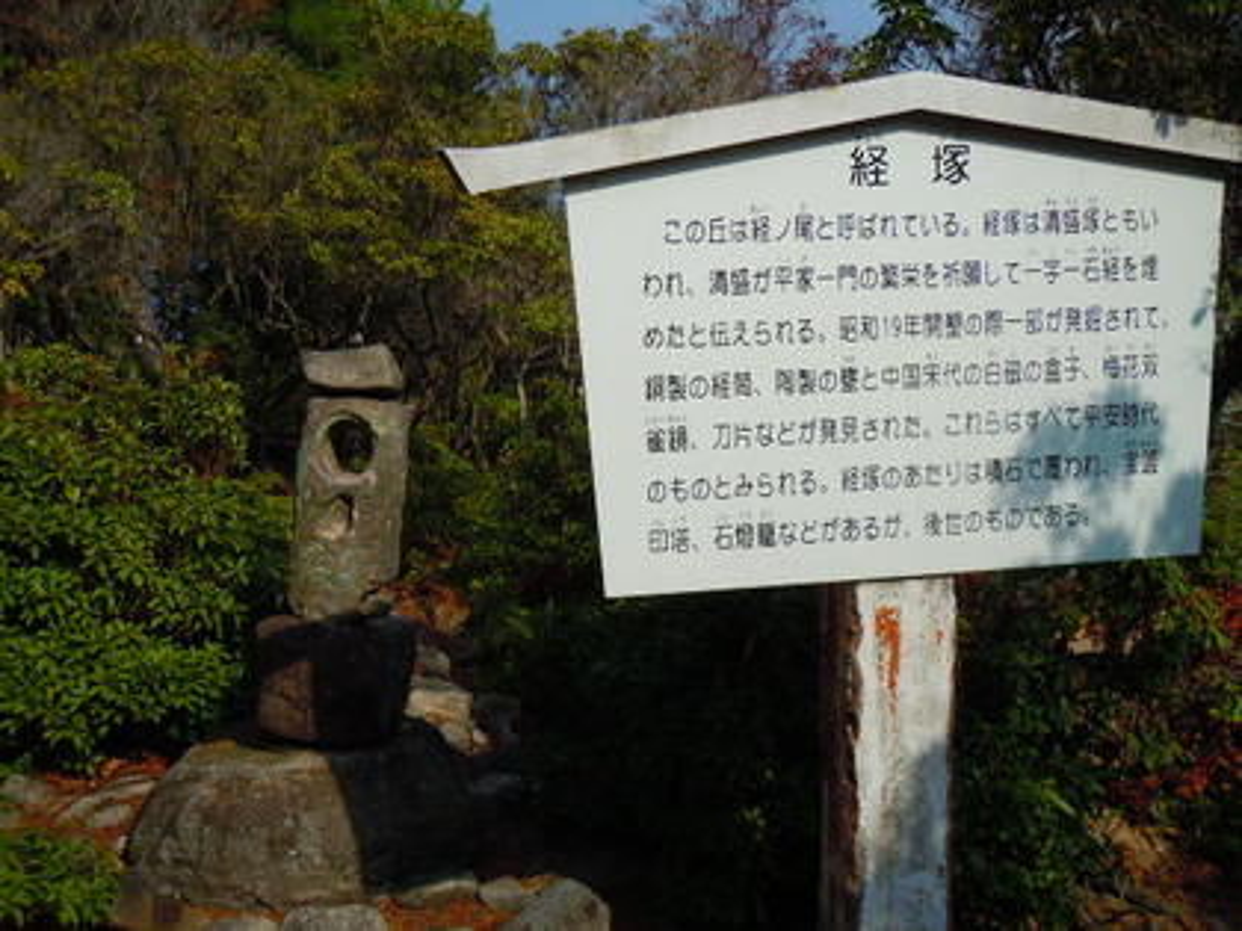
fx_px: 1866
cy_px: 466
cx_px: 621
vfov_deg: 28.0
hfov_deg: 36.8
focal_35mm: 52
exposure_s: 1/320
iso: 100
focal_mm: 9.3
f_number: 7.8
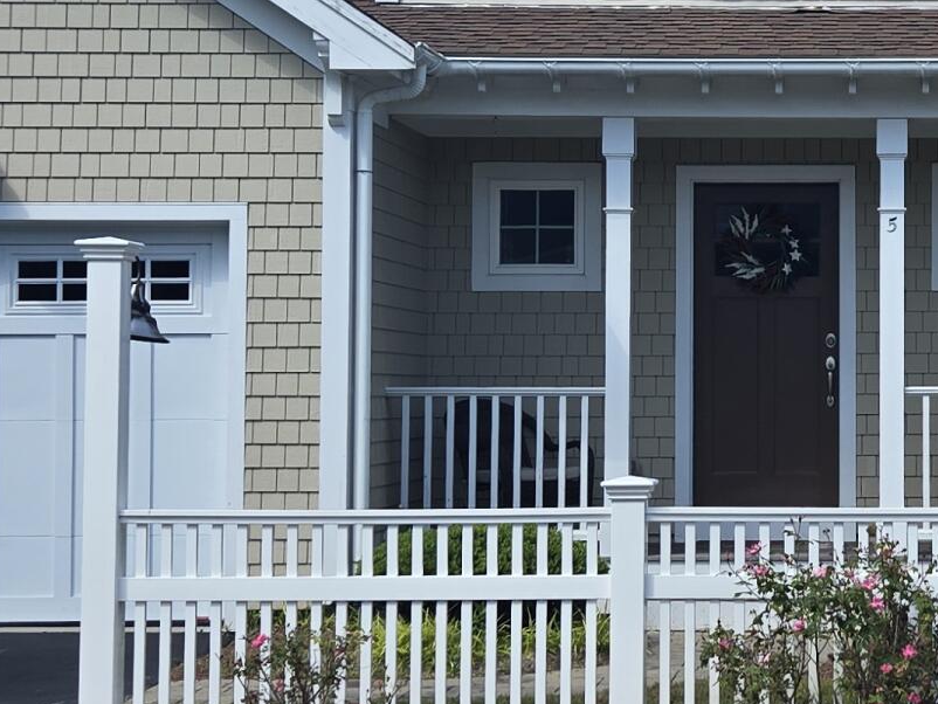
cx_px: 939
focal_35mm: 86
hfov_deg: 21.9
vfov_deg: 17.2
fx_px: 2331
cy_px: 323
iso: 25
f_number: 1.8
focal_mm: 5.4
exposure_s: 1/1354
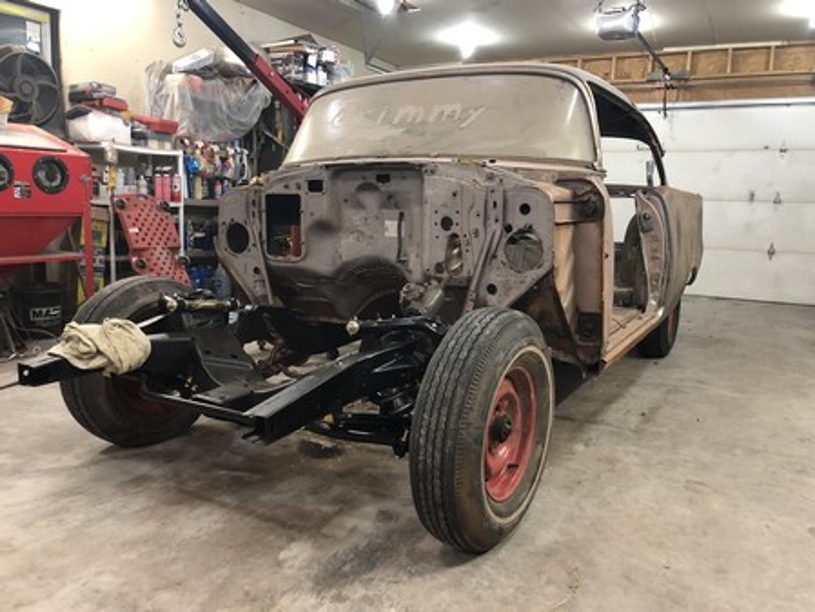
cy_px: 306
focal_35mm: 28
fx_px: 659
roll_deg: -0.3
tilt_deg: -9.8
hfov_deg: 63.4
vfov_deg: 49.8
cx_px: 408
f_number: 1.8
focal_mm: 4
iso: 64
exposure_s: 1/15
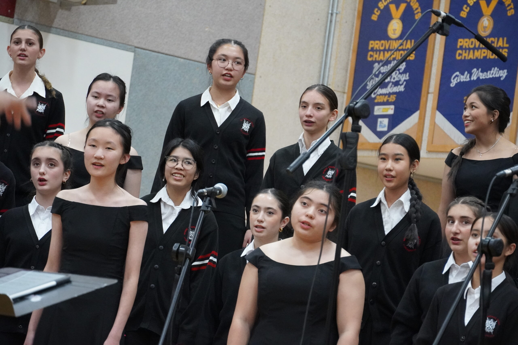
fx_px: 2072
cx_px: 259
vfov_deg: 9.5
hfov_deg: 14.3
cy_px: 172
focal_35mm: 144
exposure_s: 1/100
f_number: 5.6
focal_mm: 96
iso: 6400
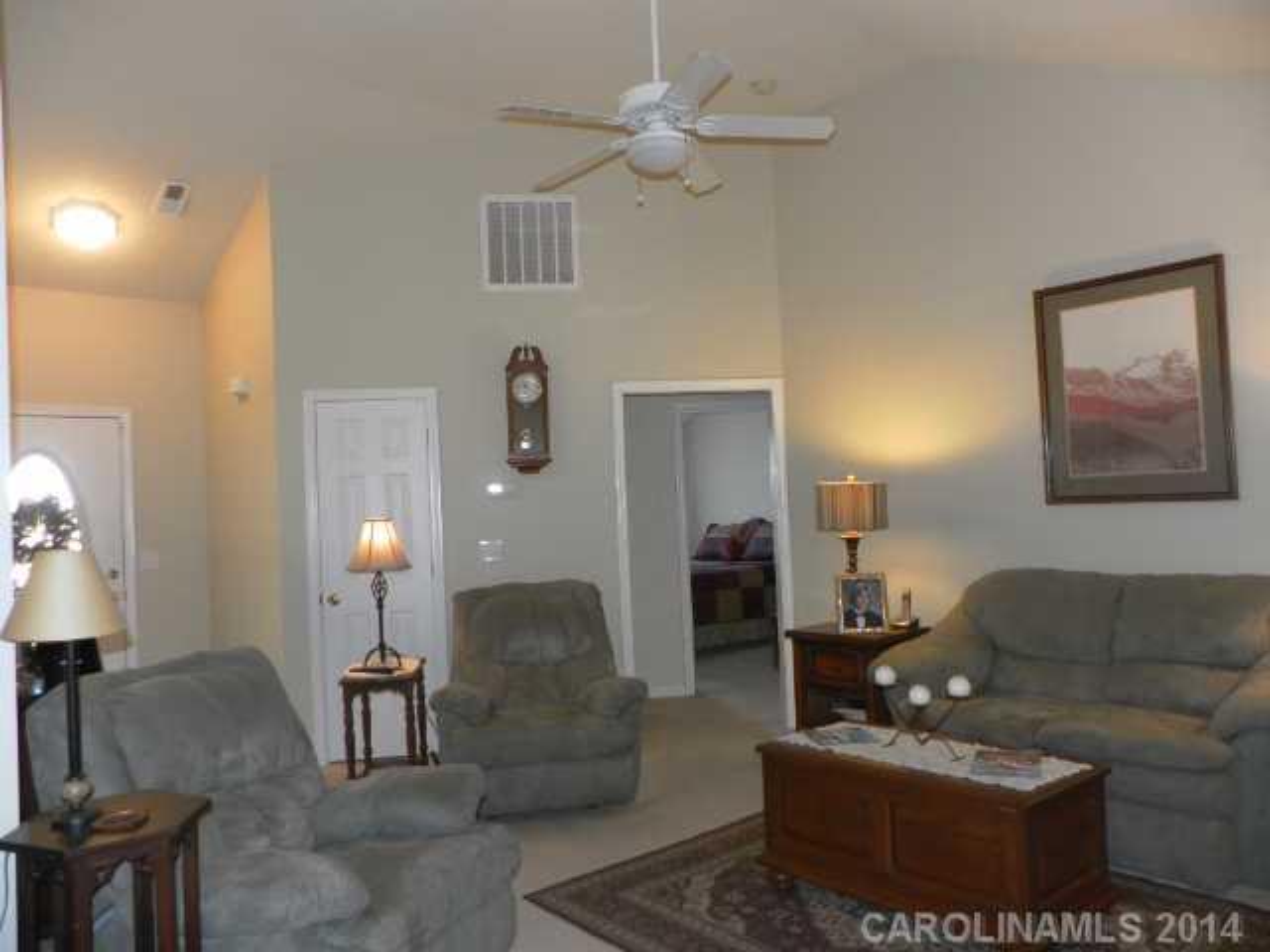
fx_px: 954
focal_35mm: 26
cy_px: 476
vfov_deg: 53.1
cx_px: 635
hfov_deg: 67.3
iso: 200
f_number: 2.8
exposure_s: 1/30
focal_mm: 4.6
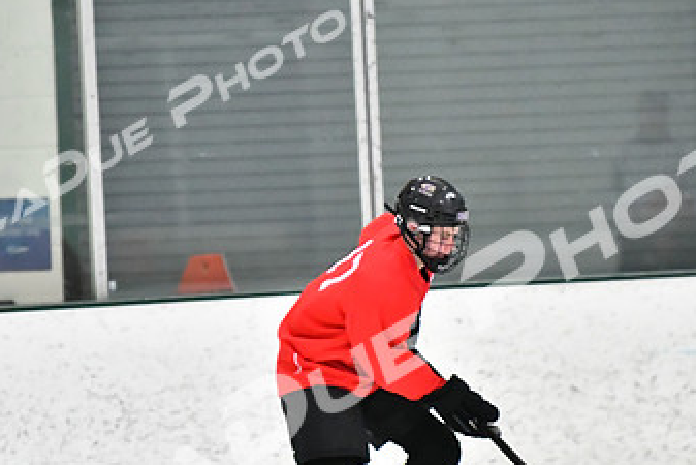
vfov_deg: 2.8
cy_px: 363
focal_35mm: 491
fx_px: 9496
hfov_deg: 4.2
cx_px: 347
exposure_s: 1/1600
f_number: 2.8
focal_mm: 190
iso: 6400
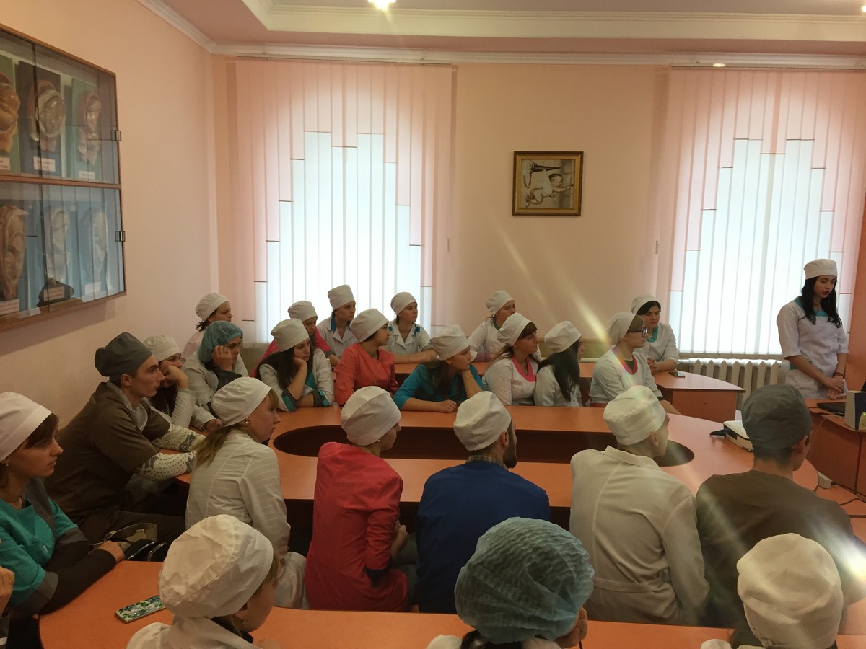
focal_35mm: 29
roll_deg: -2.4
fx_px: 726
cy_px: 324
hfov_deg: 61.7
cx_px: 433
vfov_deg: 48.2
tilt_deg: -9.7
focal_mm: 4.15
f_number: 2.2
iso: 125
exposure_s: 1/33
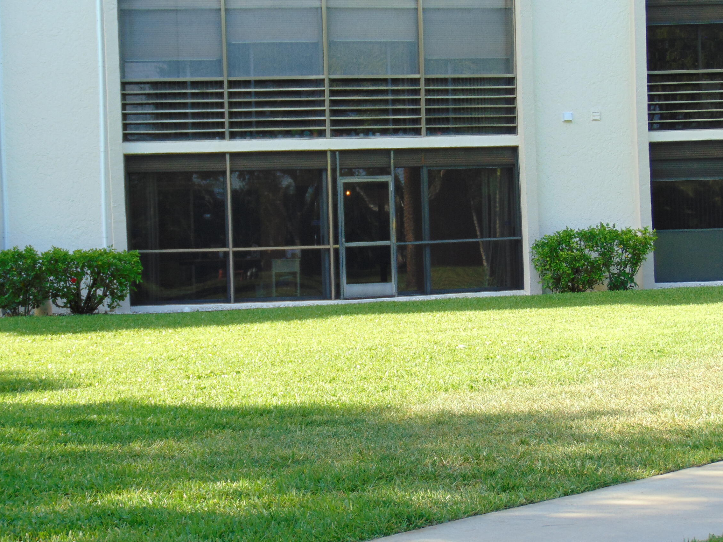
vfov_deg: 18.2
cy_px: 248
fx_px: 1692
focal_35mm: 81
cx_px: 347
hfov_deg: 24.1
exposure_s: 1/160
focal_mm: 12.8
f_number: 3.7
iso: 80
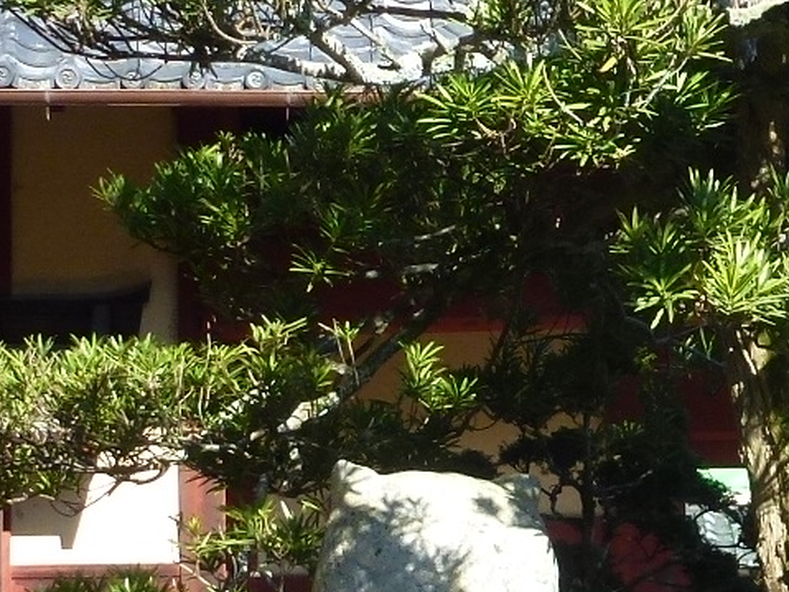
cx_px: 708
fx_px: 3213
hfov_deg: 13.9
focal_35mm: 141
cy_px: 503
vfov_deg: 10.5
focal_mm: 5.9
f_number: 4
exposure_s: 1/250
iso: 100
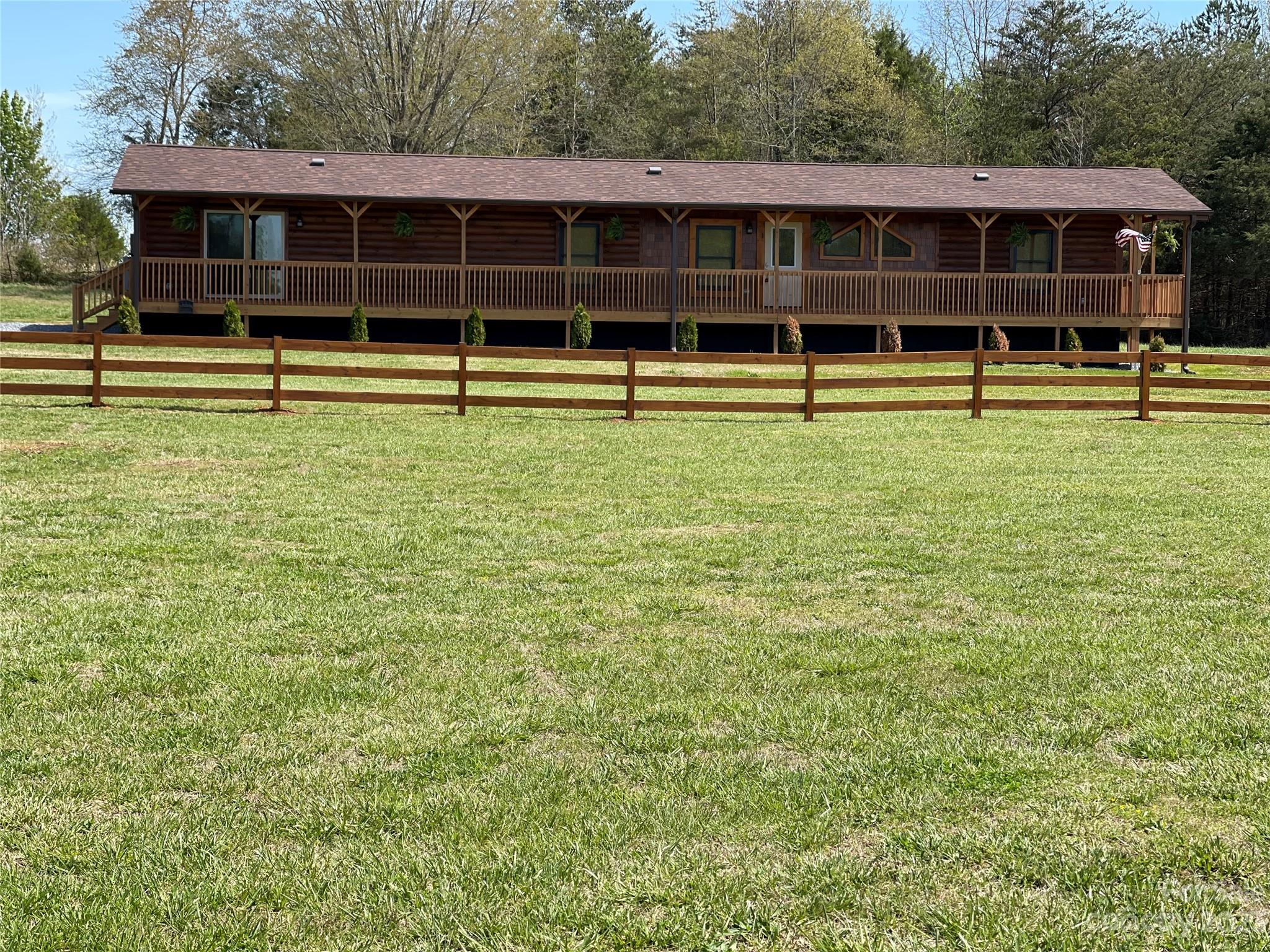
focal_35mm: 64
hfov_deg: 30.3
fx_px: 2348
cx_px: 635
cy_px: 476
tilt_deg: -1.7
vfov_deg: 22.9
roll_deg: -0.5
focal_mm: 7.5
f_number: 2.2
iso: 32
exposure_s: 1/657
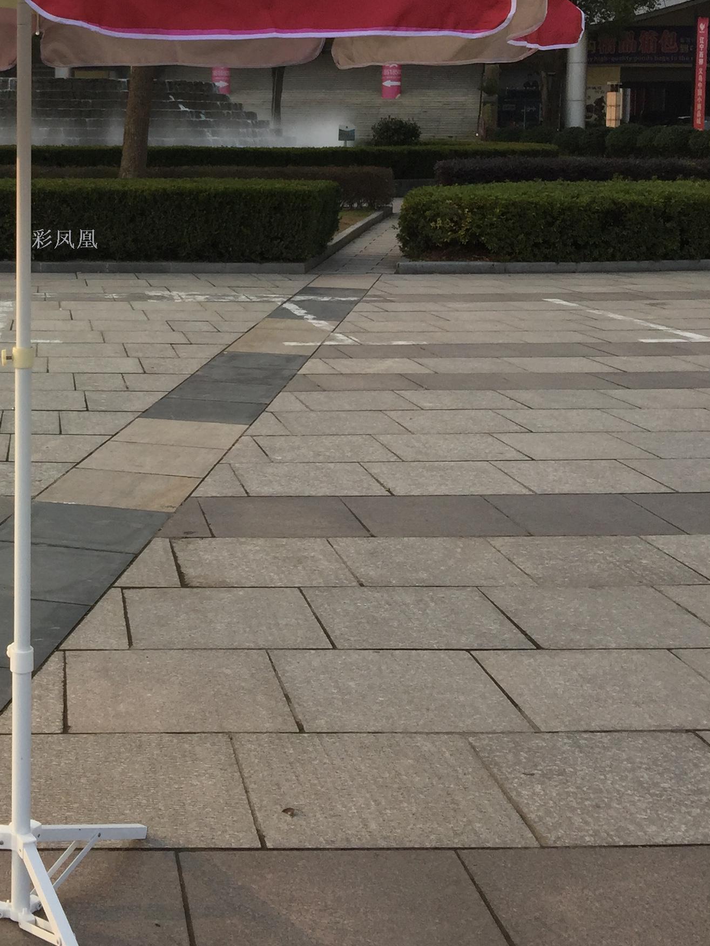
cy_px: 238
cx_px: 65
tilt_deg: -2.2
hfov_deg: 26.1
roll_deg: -0.5
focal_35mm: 54
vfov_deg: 34.8
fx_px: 1477
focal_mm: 4.15
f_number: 2.2
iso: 32
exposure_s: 1/565
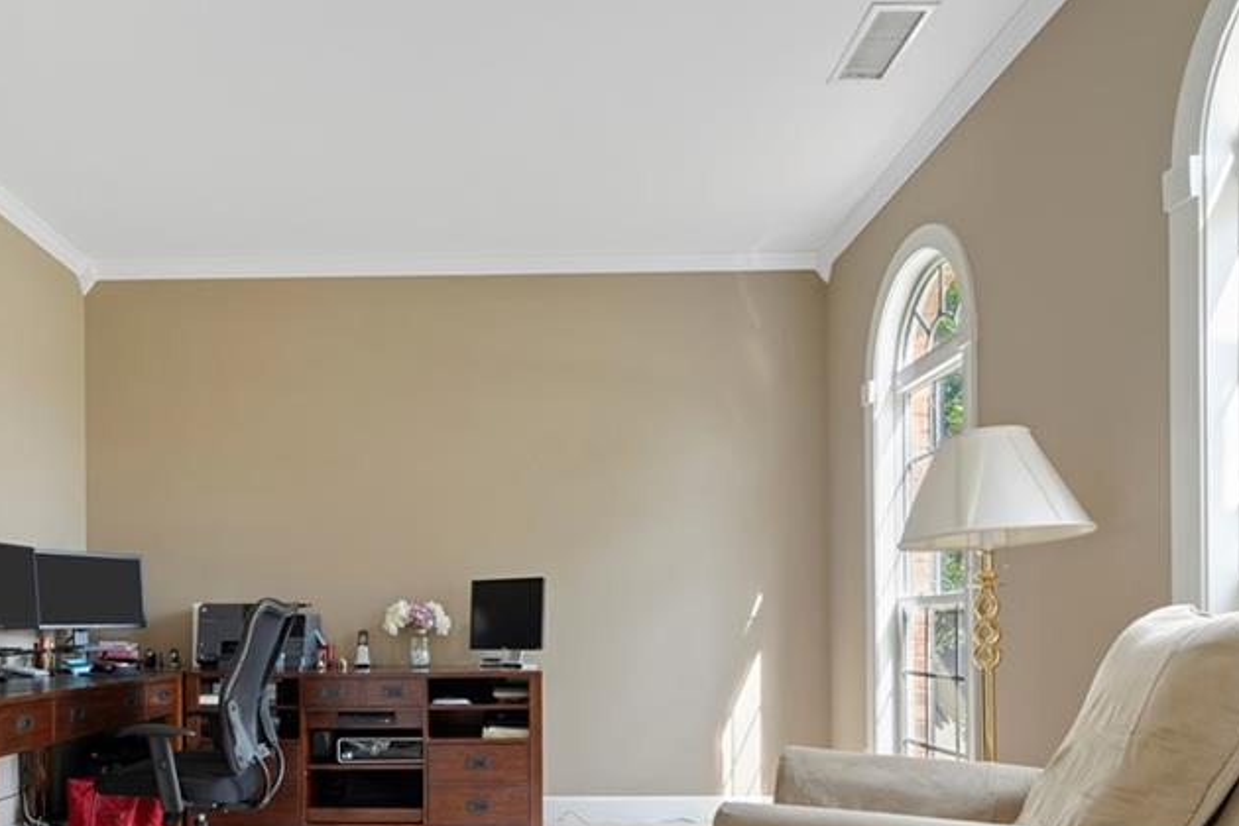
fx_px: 895
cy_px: 637
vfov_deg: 47.4
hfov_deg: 68.7
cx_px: 496
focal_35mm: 26
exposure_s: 1/1.67
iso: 200
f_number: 8
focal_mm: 16
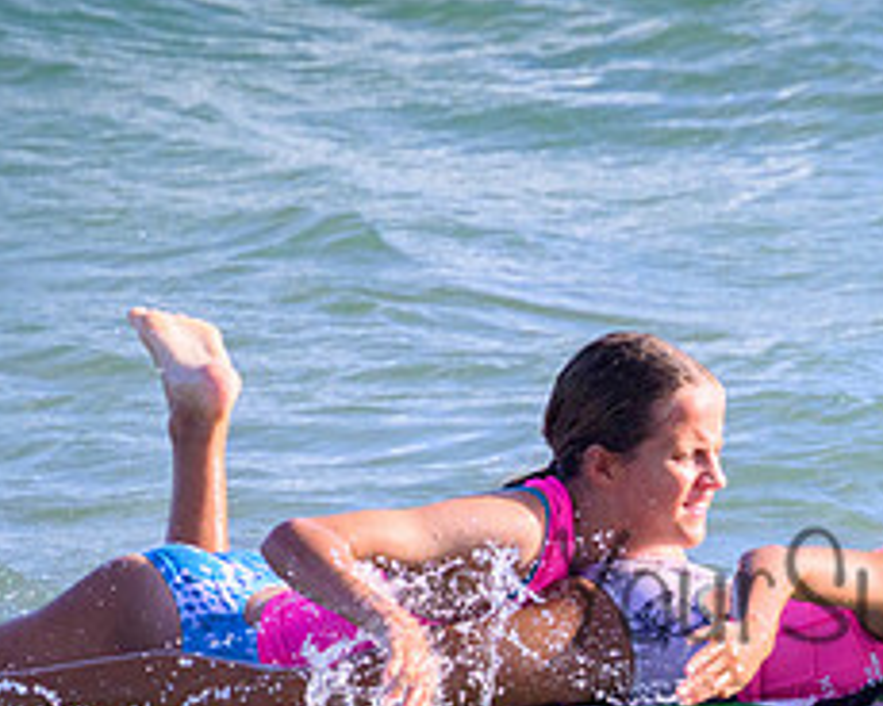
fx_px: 49523
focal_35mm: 1895
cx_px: 952
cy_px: 554
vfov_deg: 0.8
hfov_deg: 1.0
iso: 2200
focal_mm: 800
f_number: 11
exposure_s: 1/2000
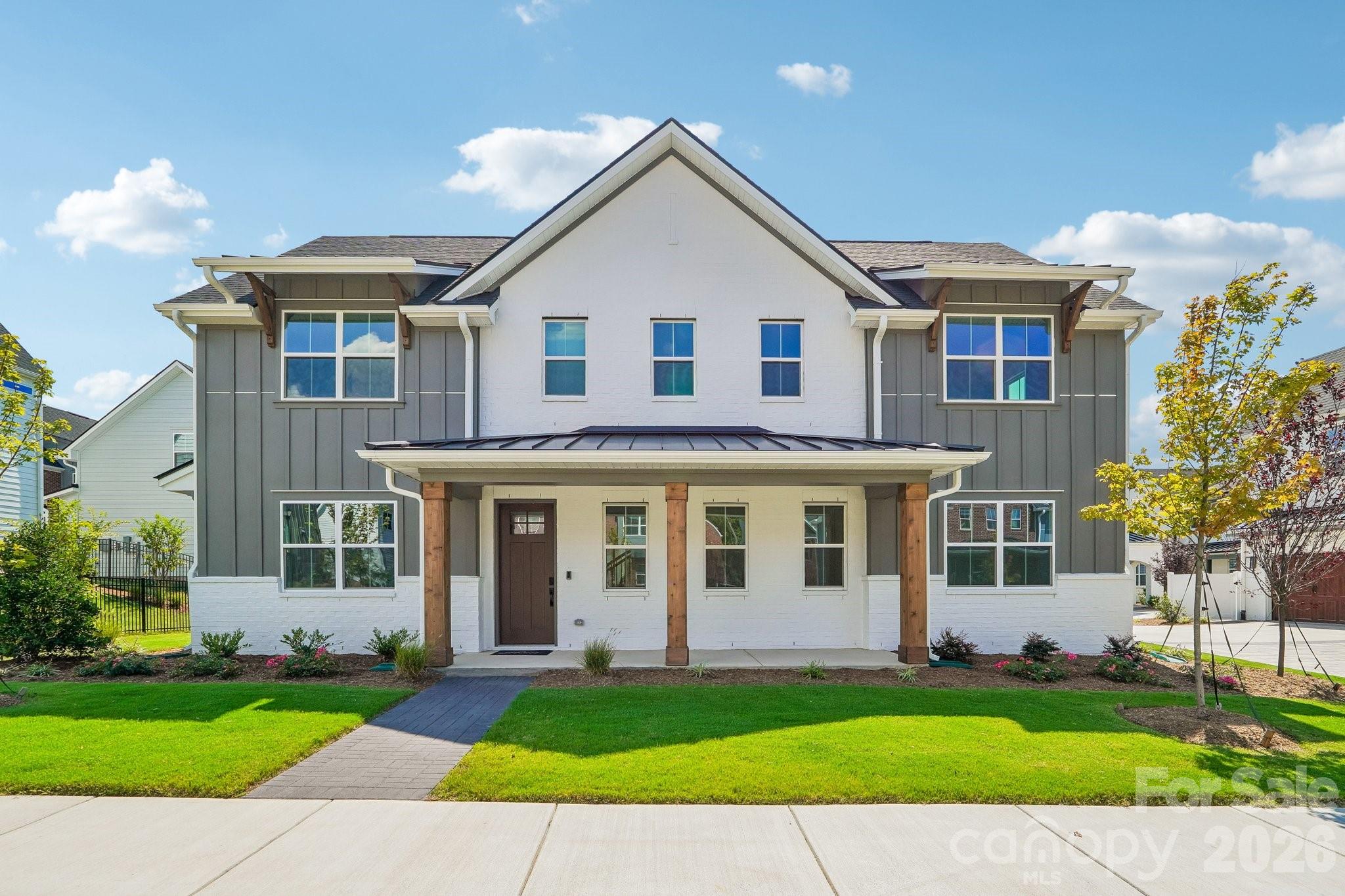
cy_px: 448
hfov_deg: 100.4
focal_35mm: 15
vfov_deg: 77.3
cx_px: 672
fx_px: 560
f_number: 8
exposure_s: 1/200
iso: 100
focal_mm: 10
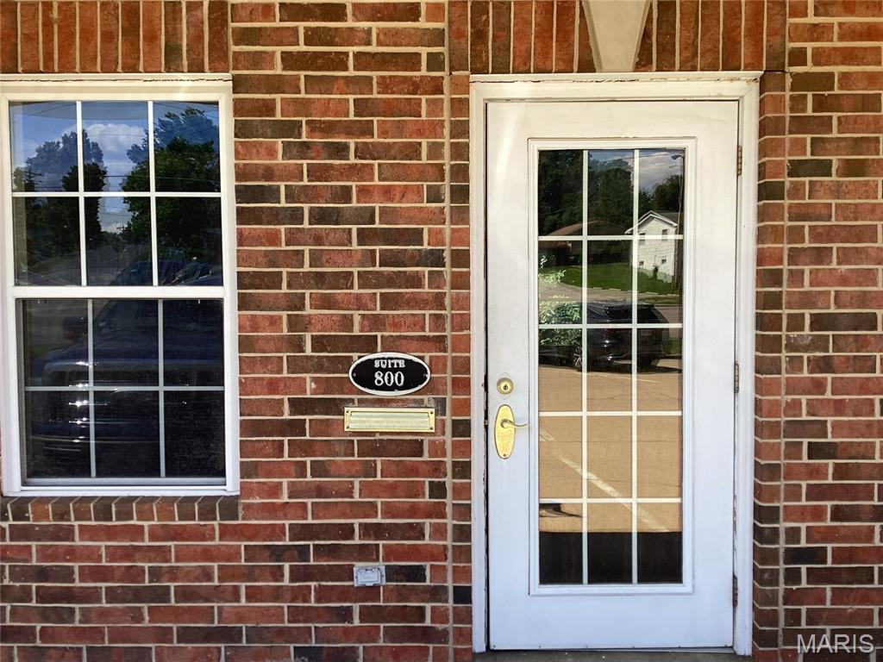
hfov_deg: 58.4
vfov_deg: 45.4
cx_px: 442
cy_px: 331
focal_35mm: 31
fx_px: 791
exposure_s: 1/390
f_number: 2.4
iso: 25
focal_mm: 3.3
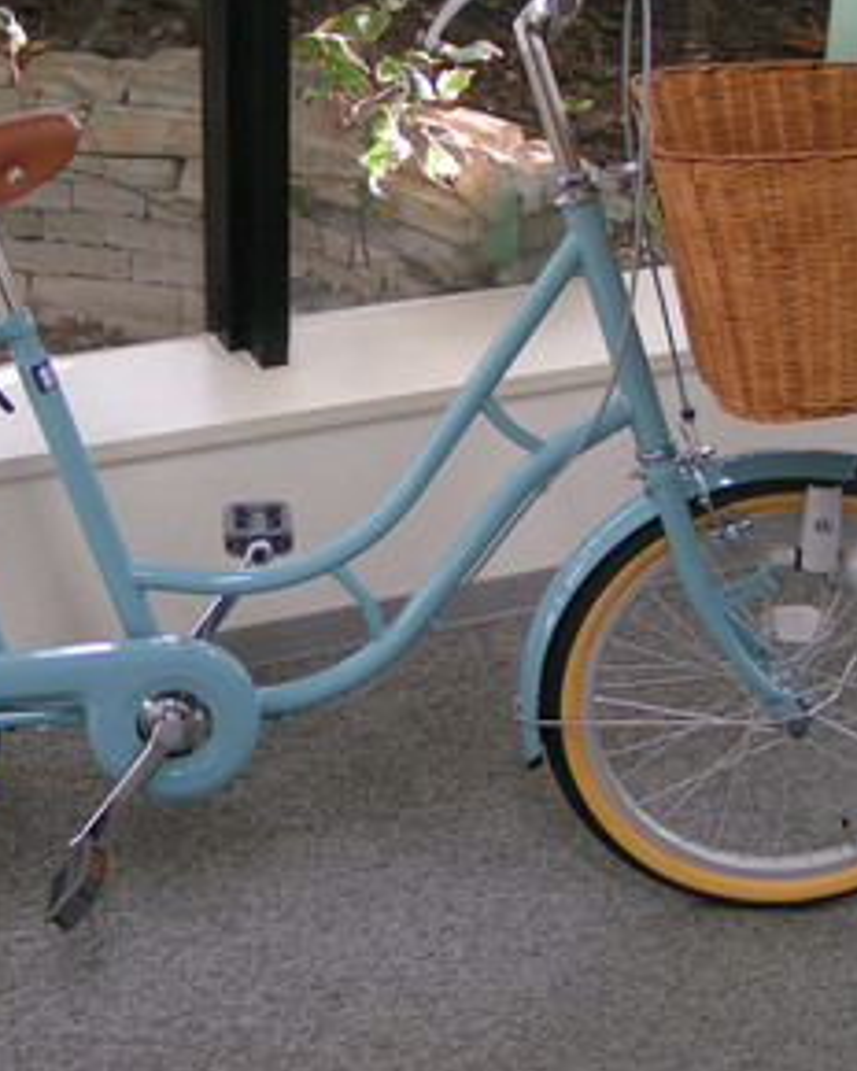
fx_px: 2029
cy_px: 438
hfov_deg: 23.7
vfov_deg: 29.5
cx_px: 288
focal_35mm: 64
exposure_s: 1/40
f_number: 2.8
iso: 100
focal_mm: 5.8
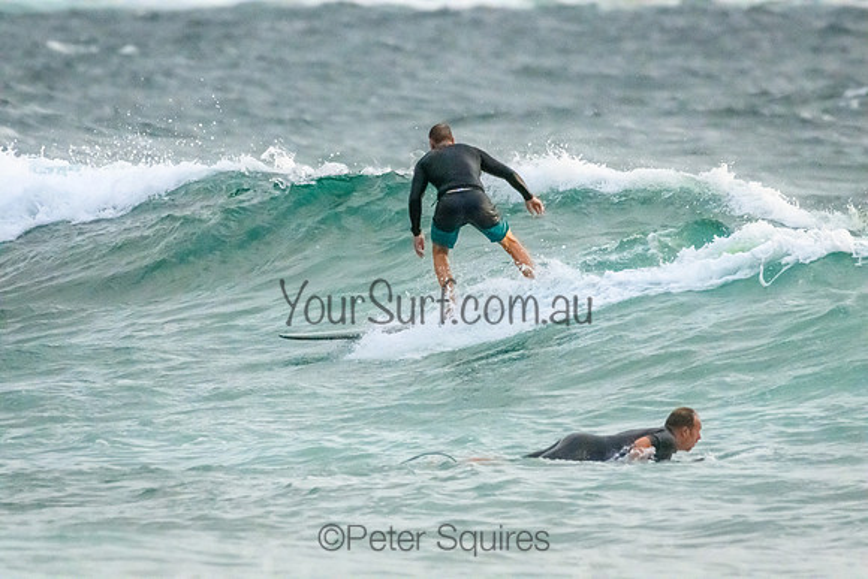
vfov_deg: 1.4
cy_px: 290
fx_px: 24116
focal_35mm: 1000
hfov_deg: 2.1
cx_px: 434
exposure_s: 1/4000
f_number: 11
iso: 22800
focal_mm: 1000
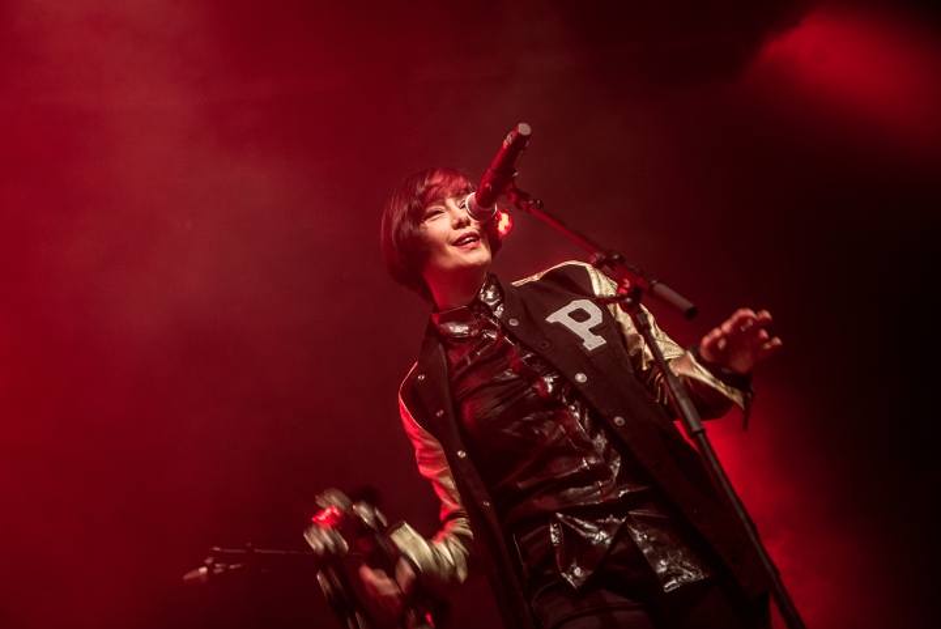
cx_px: 470
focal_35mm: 56
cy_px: 314
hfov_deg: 35.6
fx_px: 1465
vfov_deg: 24.2
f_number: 2.8
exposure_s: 1/80
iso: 1250
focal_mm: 56
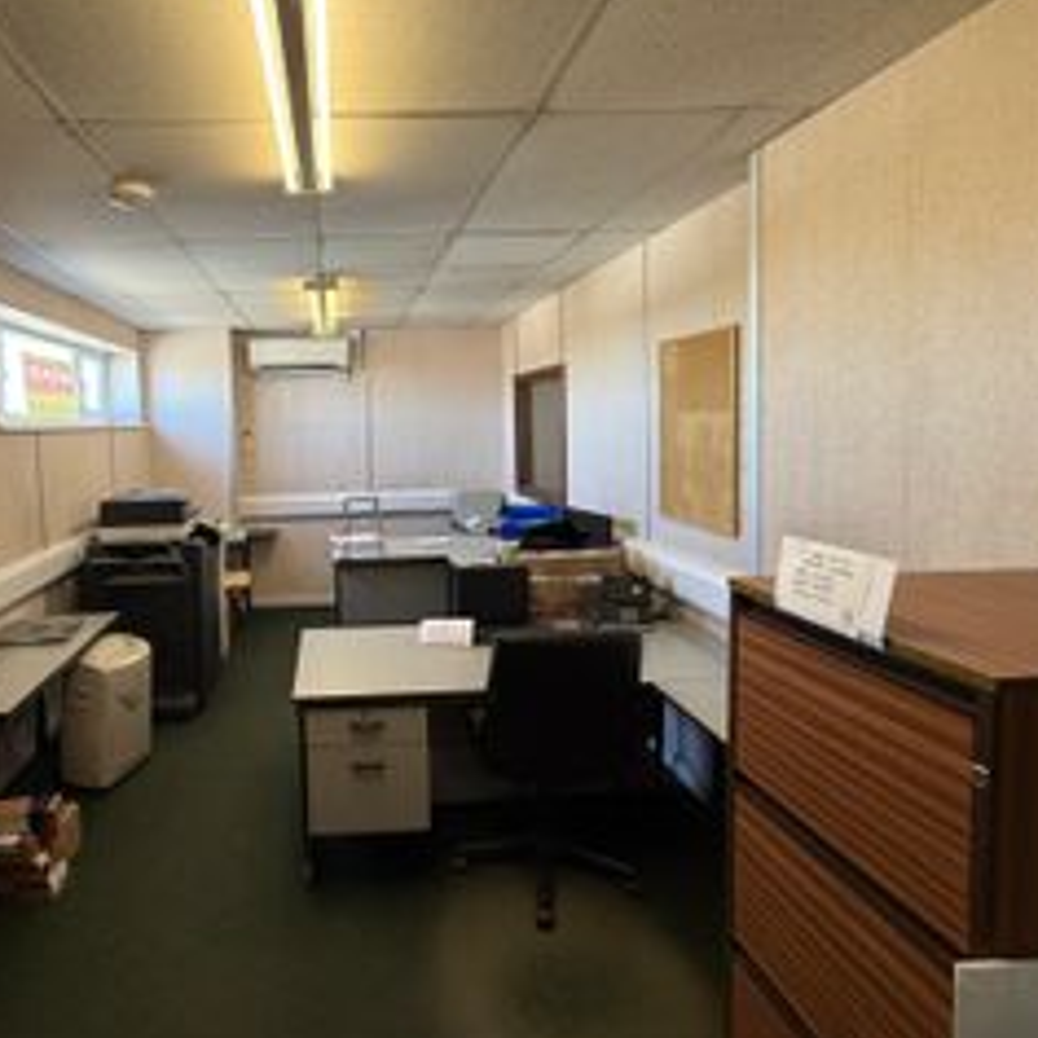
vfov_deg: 71.9
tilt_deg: -3.0
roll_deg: +1.5
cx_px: 361
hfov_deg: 70.4
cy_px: 462
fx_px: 712
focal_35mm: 21
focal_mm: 2.22
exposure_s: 1/100
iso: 250
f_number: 2.2
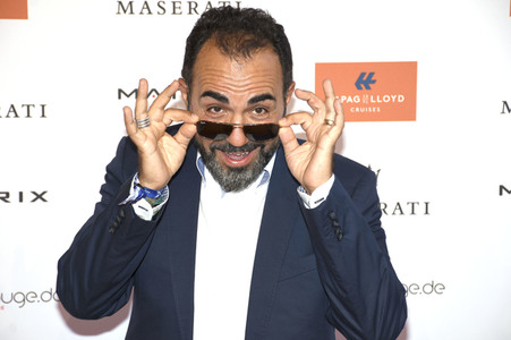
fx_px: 1915
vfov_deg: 10.1
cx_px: 256
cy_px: 170
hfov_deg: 15.2
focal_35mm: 135
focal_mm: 90
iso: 100
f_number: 5.6
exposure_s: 1/160
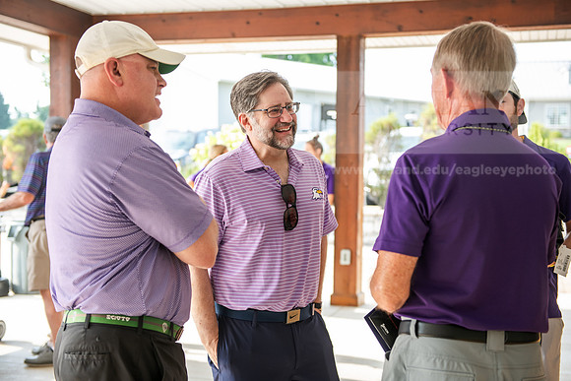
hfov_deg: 38.2
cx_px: 286
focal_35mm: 52
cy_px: 190
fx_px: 825
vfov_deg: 26.0
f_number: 3.2
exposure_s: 1/320
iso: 320
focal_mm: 52
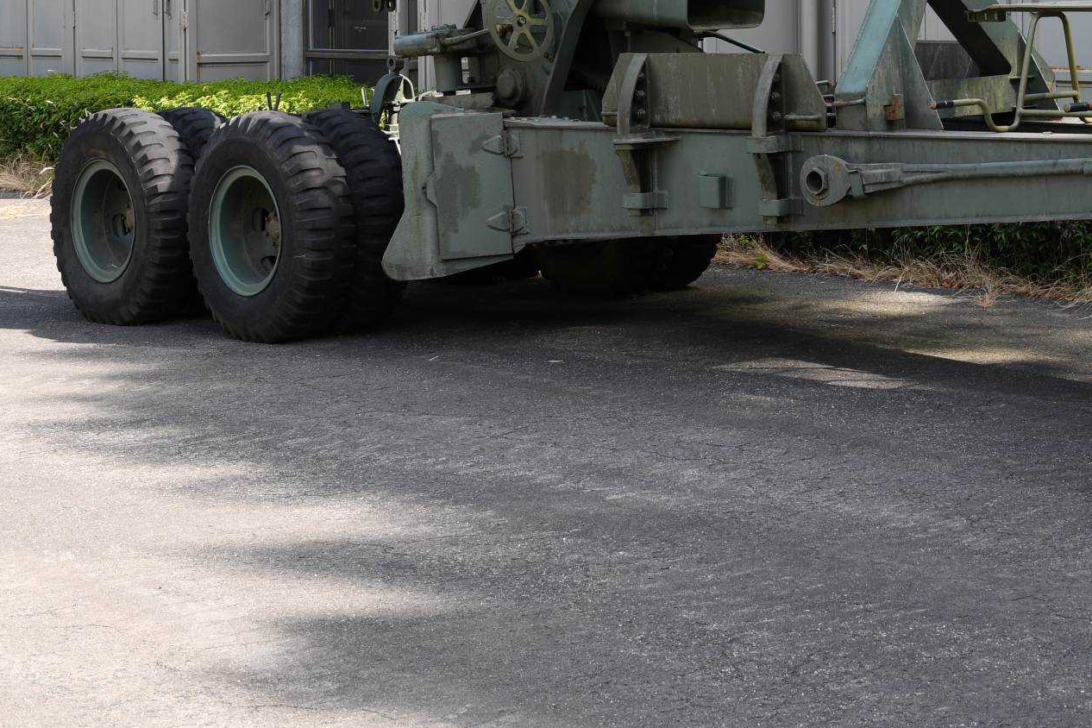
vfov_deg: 14.8
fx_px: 2760
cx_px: 858
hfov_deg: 22.1
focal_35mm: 91
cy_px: 43
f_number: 5.6
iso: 100
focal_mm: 32
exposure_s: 1/125
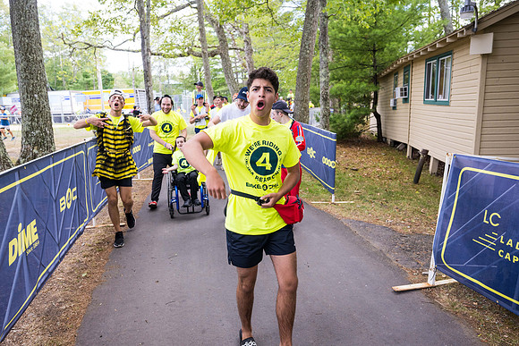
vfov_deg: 54.1
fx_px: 339
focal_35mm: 24
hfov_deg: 74.9
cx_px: 260
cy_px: 173
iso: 640
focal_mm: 23.5
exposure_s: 1/500
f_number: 4
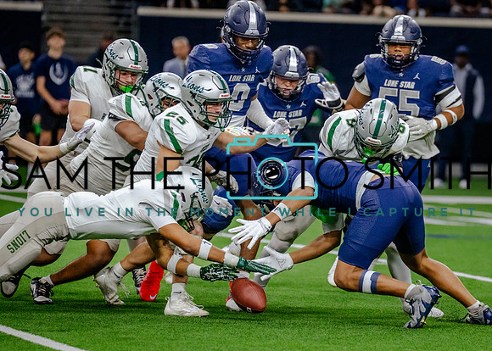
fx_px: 4761
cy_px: 149
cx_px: 351
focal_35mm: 341
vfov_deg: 4.2
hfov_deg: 5.9
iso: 3200
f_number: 2.8
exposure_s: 1/1250
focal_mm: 200
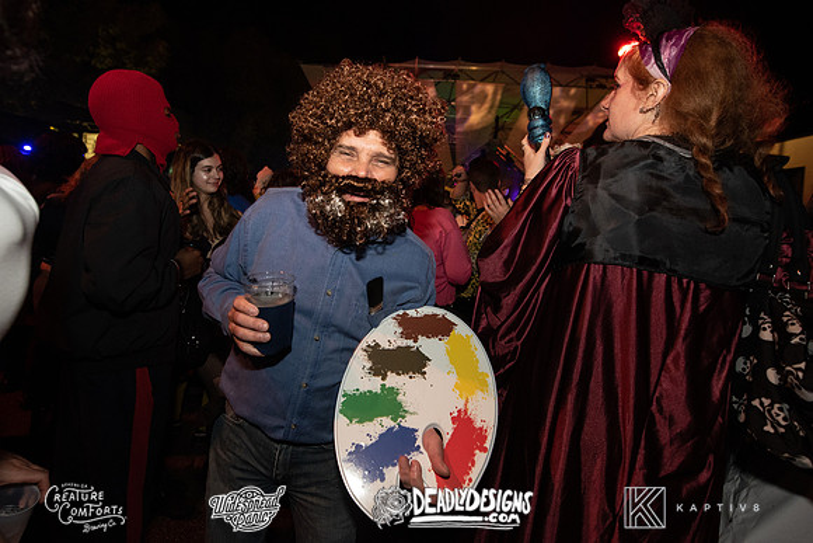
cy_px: 231
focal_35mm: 17
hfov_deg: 93.8
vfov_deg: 71.1
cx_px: 353
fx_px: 377
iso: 2000
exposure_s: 1/60
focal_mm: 14
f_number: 3.5
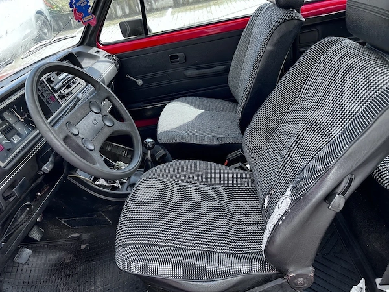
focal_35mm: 26
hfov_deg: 67.3
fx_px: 292
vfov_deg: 53.1
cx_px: 194
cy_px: 146
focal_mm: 5.7
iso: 40
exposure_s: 1/261
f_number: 1.5
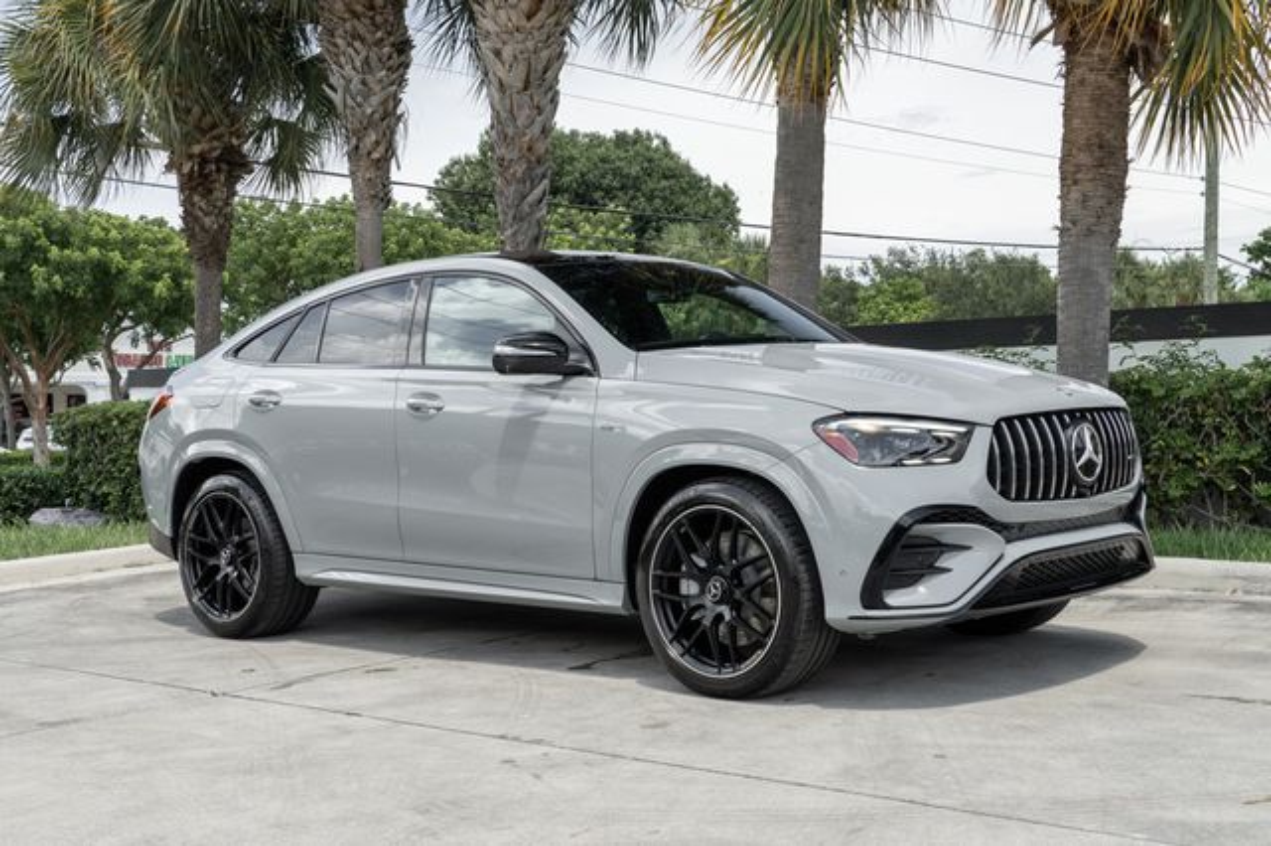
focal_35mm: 45
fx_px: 1588
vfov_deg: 29.8
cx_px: 608
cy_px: 423
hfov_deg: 43.6
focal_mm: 33
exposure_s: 1/40
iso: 100
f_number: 8
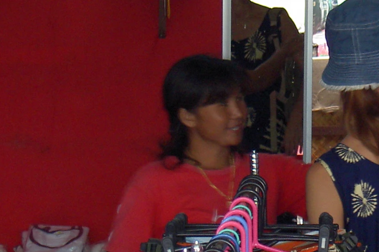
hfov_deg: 9.9
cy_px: 186
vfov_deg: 6.7
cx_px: 382
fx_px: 2168
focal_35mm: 206
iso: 100
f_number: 3.7
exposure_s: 1/73
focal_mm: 14.2
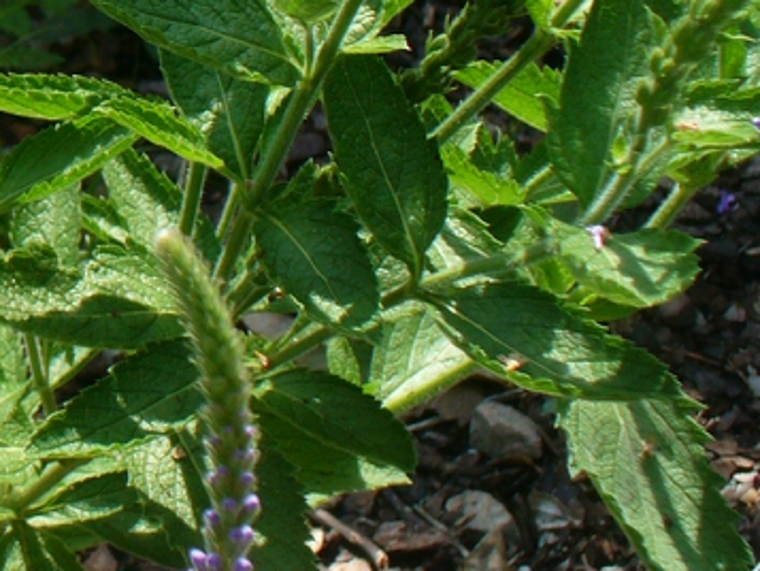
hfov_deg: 17.5
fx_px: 2328
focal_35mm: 106
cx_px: -211
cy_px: -58
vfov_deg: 13.7
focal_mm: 6.1
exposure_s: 1/160
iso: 80
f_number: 5.6
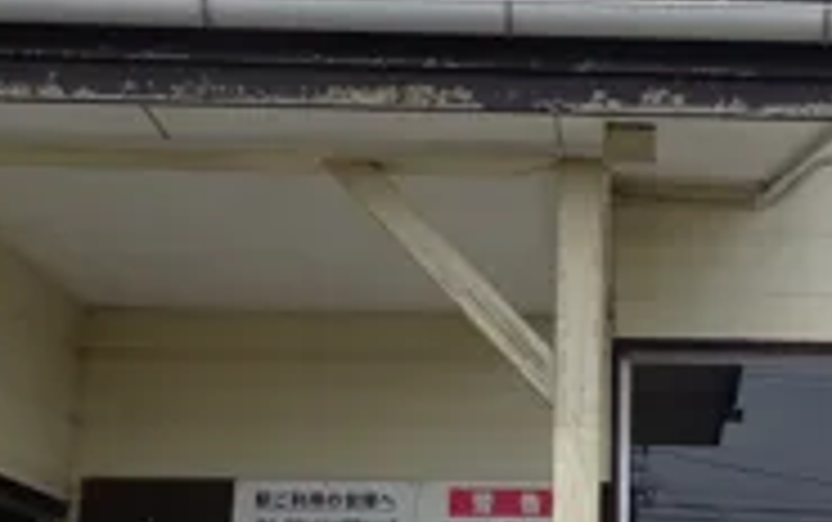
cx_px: 729
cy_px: 284
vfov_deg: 19.8
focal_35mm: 66
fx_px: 1498
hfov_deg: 29.9
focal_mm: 4.1
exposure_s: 1/800
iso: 80
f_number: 3.5
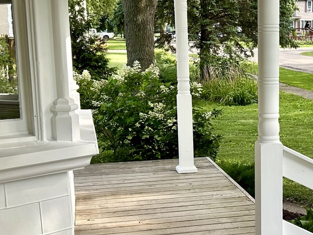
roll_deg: +2.2
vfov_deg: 21.5
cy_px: 164
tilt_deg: -11.1
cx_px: 257
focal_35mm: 68
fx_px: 615
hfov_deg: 27.9
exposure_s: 1/561
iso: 50
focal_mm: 5.7
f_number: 1.5
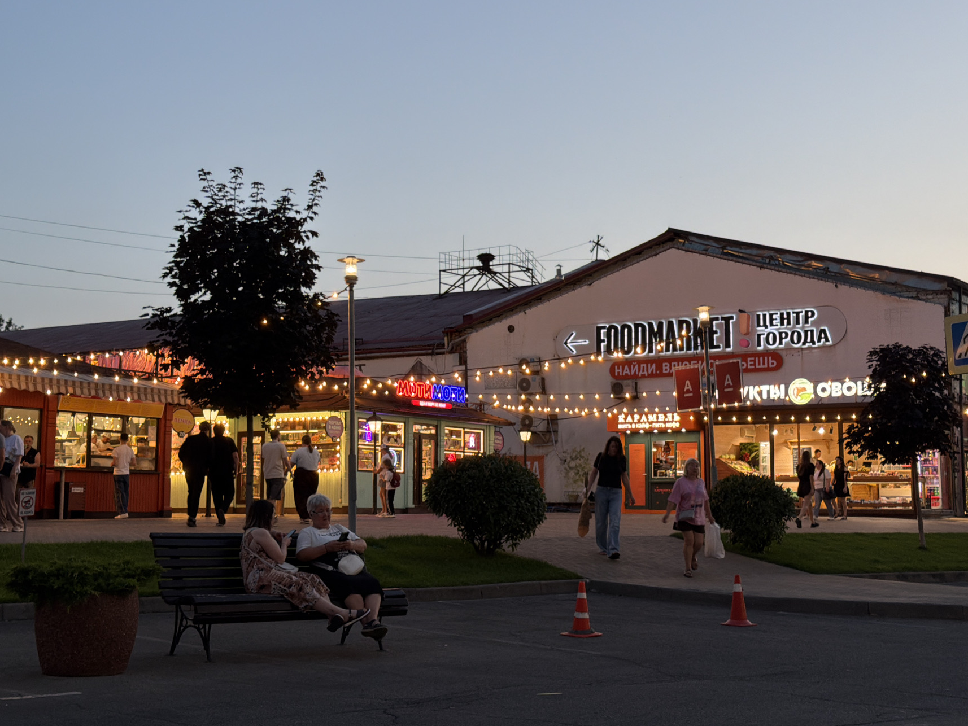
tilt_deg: +6.5
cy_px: 341
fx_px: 1566
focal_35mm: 56
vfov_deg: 26.1
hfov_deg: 34.3
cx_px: 465
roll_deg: -0.1
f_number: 1.78
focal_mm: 6.76
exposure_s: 1/50
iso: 80
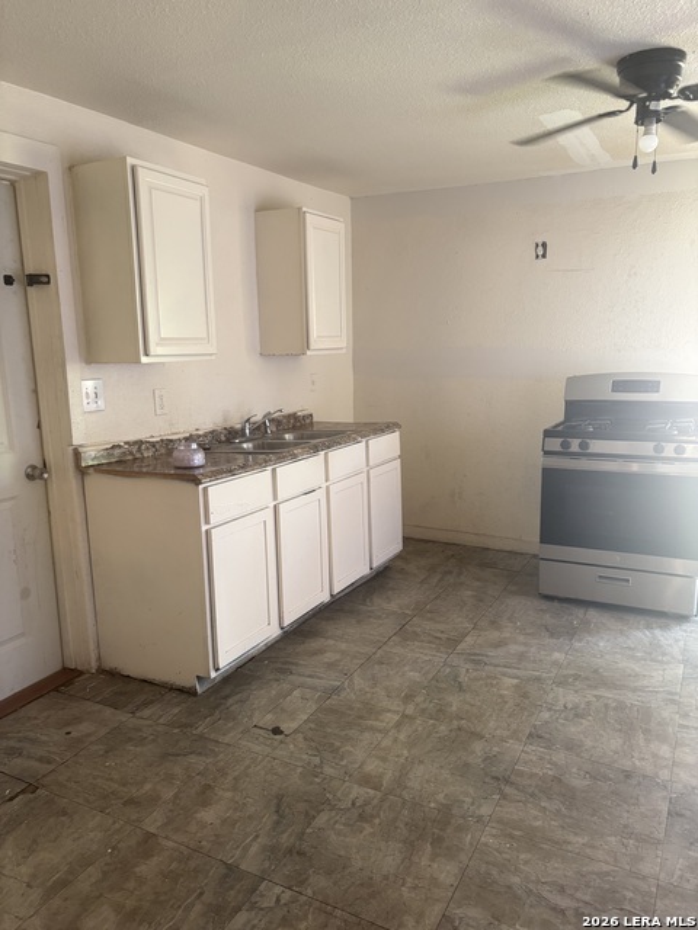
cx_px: 349
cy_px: 465
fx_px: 699
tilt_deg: -9.6
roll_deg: +0.6
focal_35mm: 26
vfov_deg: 67.3
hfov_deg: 53.1
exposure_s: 1/60
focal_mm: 5.96
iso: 160
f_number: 1.6
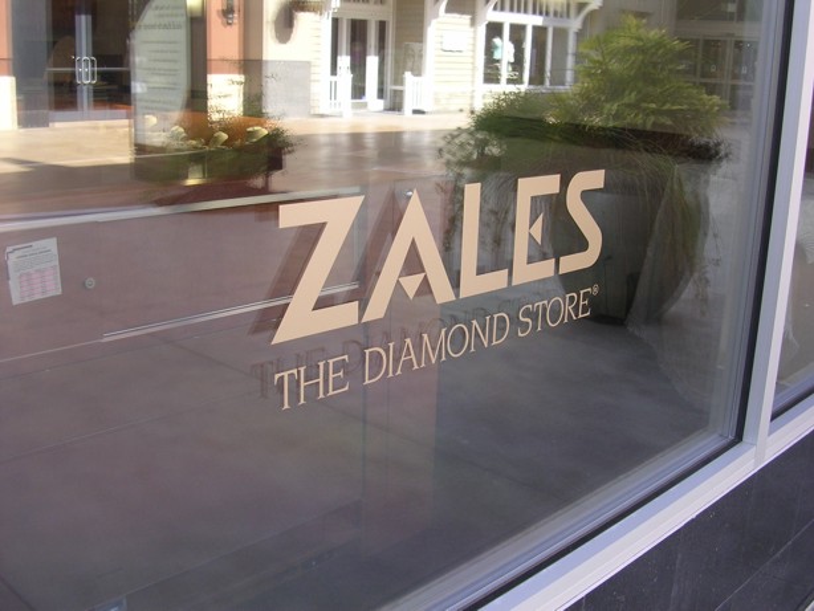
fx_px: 894
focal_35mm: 38
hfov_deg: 49.0
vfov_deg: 37.7
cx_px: 407
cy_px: 306
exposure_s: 1/92.5
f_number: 2.8
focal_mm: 5.8
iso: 100
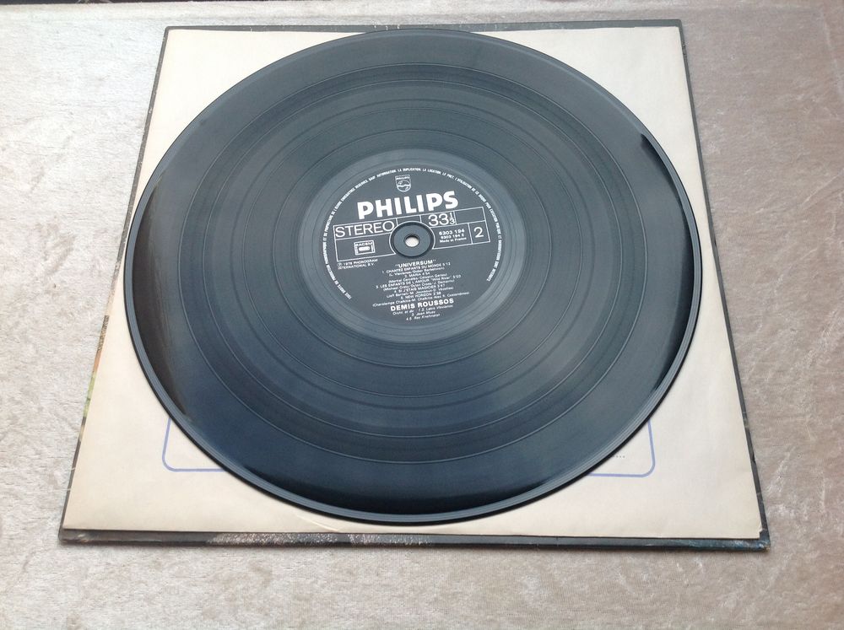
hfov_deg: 52.7
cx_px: 422
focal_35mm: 35
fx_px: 852
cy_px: 315
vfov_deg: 40.6
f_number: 2.4
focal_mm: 4.28
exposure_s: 1/120
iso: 80
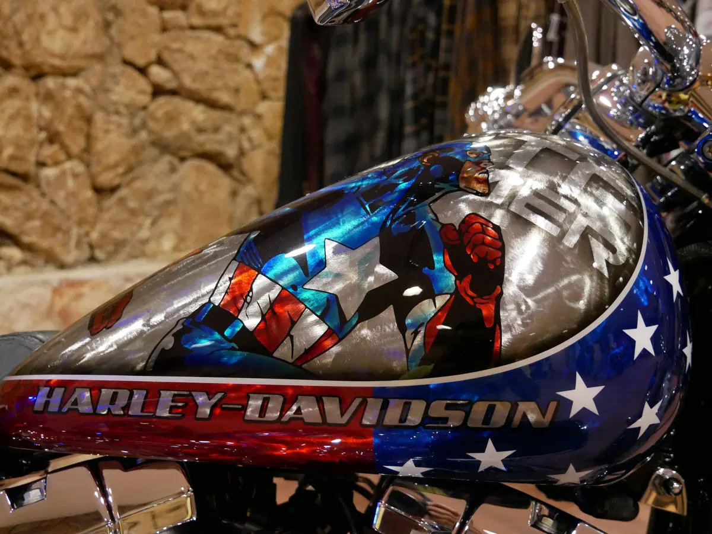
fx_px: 741
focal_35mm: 36
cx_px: 356
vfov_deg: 39.7
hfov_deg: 51.3
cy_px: 267
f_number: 3.9
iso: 3200
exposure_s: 1/50
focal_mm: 18
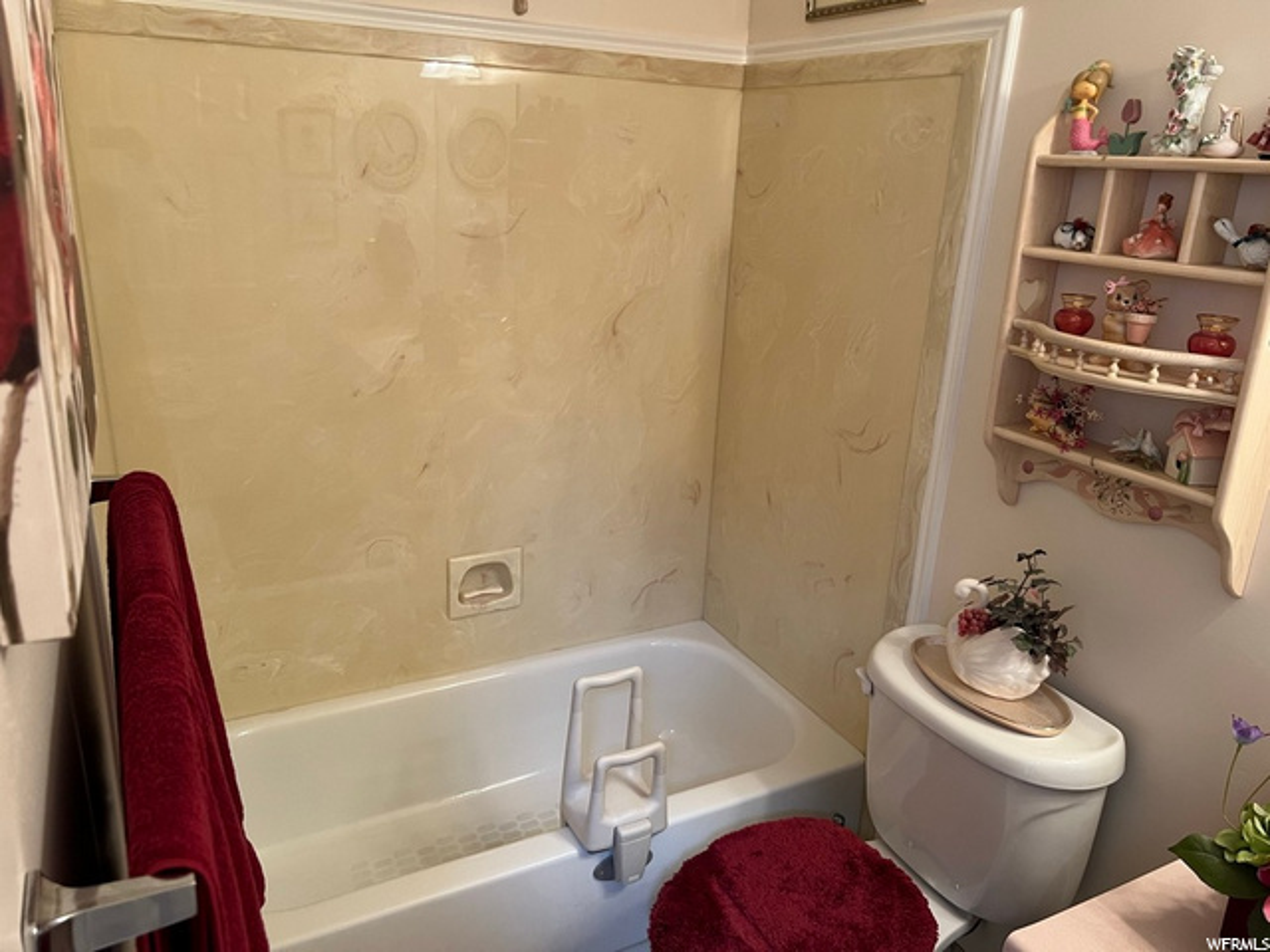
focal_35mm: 26
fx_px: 954
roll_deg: -3.1
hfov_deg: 67.3
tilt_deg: -20.2
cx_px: 635
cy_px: 476
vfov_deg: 53.1
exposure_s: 1/60
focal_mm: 5.7
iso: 125
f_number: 1.5
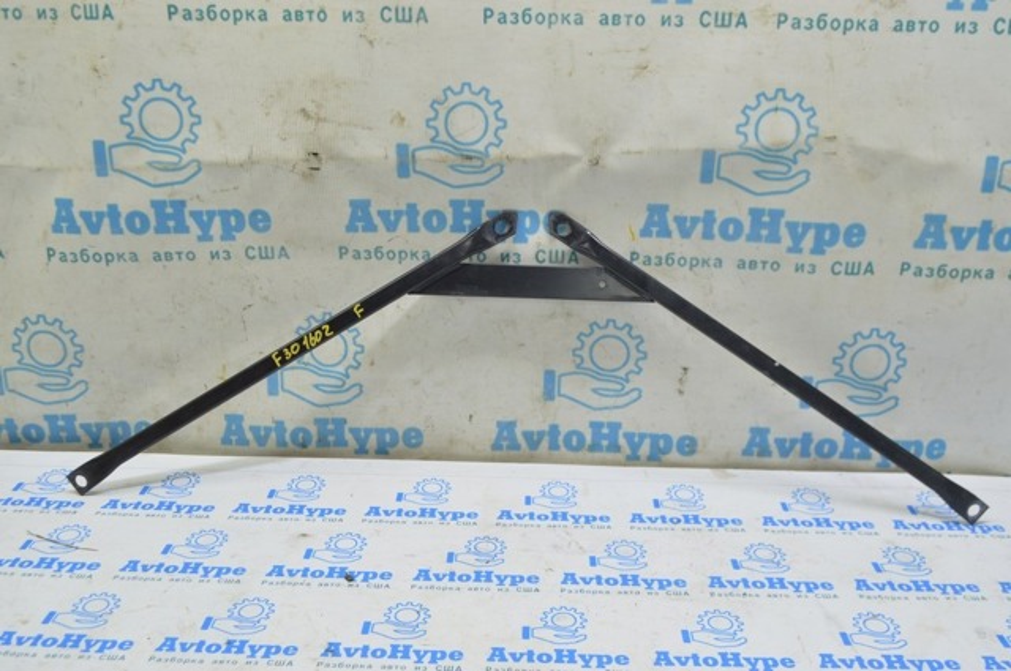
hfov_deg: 53.2
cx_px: 506
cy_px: 336
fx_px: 1010
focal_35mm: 36
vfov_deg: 36.8
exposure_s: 1/20
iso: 400
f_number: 5.6
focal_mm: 24
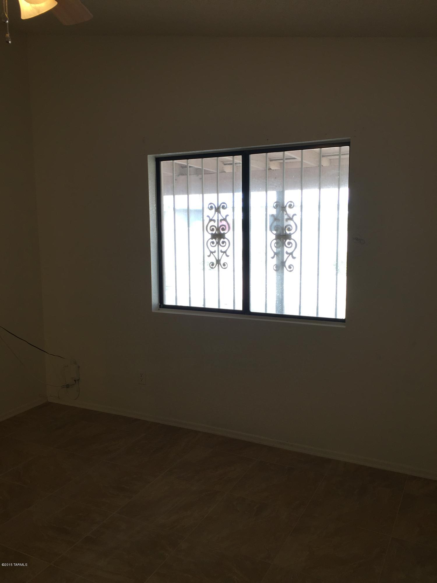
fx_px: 488
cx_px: 218
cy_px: 292
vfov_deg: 61.7
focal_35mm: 29
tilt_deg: -7.4
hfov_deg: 48.2
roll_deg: +0.5
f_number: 2.2
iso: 32
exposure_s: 1/122
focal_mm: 4.15
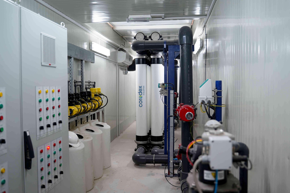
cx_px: 145
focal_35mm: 32
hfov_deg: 58.7
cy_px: 96
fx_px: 258
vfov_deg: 41.1
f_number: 3.2
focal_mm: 32
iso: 800
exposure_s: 1/125
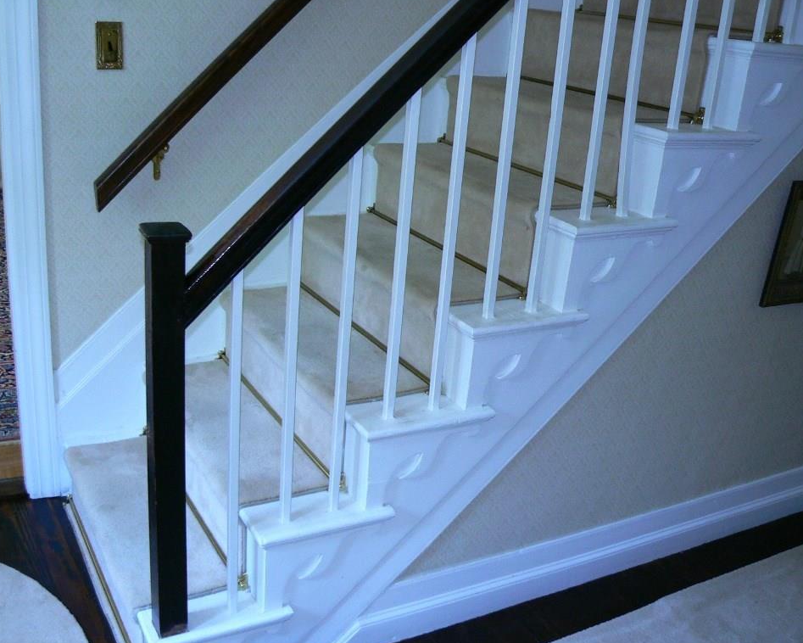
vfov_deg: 39.2
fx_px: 903
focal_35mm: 38
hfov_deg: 47.9
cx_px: 393
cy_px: 322
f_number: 2.8
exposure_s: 1/40
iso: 200
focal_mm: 6
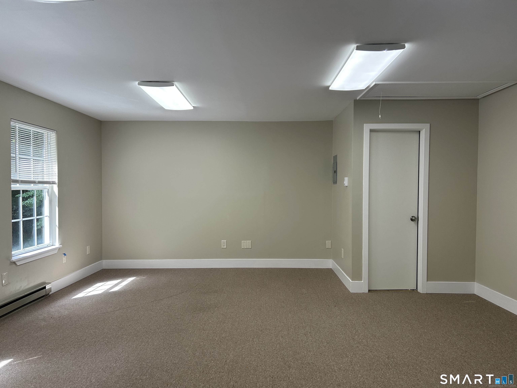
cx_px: 258
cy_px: 194
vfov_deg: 53.1
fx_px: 388
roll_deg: +0.3
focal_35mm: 26
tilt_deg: -2.2
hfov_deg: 67.3
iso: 50
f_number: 1.5
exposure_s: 1/228
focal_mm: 5.7
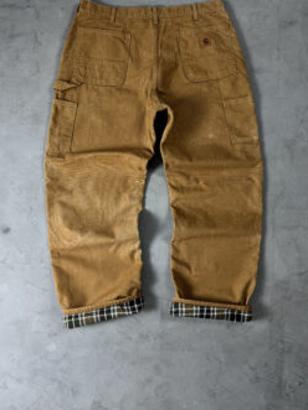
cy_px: 166
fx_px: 344
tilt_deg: -83.4
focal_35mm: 29
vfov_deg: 61.2
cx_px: 165
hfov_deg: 48.2
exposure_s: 1/60
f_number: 1.78
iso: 160
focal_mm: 6.76
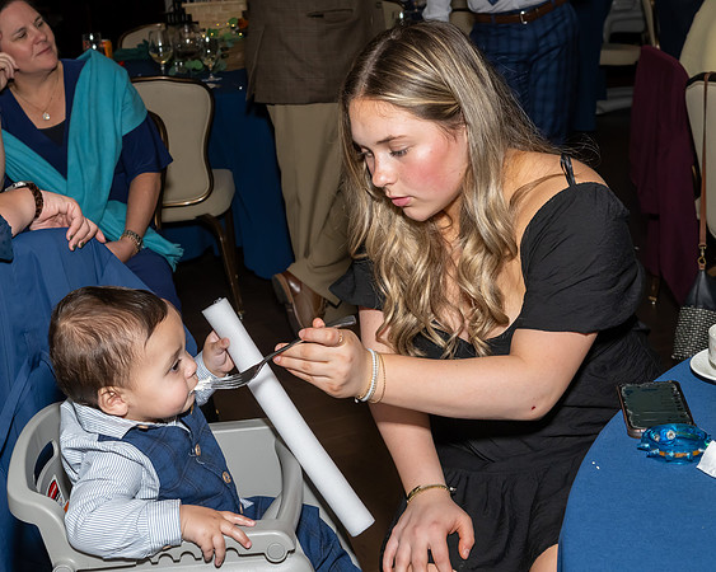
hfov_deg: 32.2
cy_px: 286
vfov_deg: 26.0
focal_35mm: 59
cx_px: 378
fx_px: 1241
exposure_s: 1/250
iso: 1000
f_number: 7.1
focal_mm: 35
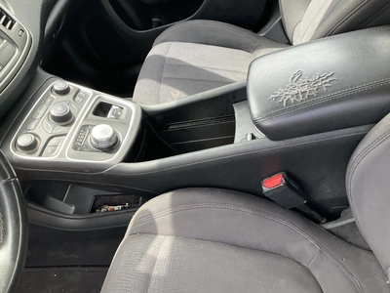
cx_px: 195
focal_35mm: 29
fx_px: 327
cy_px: 146
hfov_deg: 61.7
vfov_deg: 48.2
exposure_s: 1/128
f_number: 1.8
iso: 32
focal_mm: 3
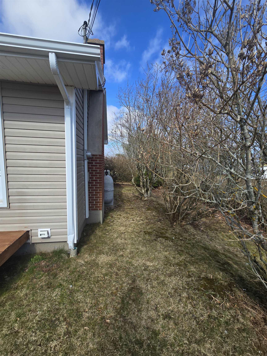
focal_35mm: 13
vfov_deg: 106.2
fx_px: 134
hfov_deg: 89.9
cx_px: 134
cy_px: 178
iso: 50
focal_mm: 2.2
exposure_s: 1/1343
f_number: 2.2
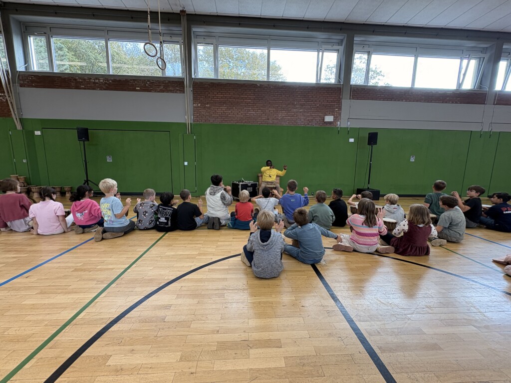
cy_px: 192
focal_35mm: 14
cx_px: 256
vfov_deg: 85.7
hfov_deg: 102.1
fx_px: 207
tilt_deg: -8.4
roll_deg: -0.6
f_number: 2.2
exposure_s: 1/99
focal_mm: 2.22
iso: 100
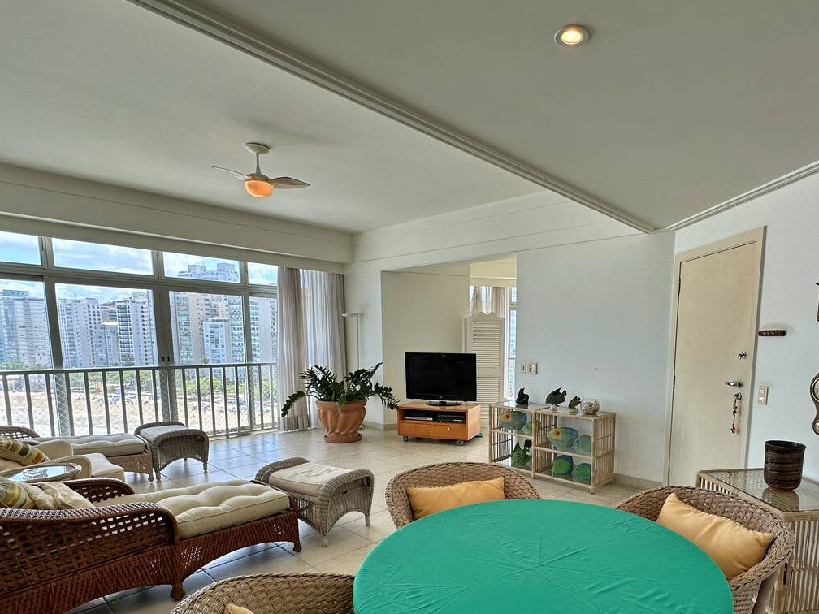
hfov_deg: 80.3
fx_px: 473
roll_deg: -1.2
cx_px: 511
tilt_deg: -6.9
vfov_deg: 64.7
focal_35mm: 20
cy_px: 394
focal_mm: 2.22
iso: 40
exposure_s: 1/252
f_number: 2.2
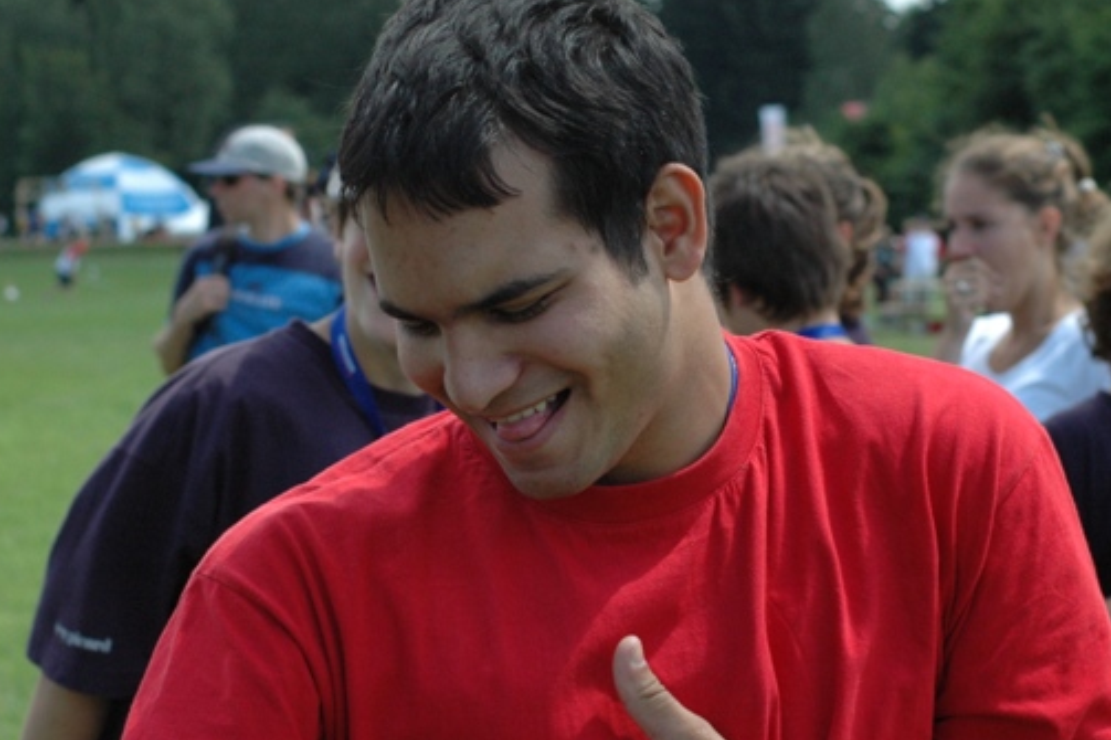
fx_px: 4597
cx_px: 565
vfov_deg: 9.2
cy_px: 364
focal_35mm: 149
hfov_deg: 13.8
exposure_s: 1/400
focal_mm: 78
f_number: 10
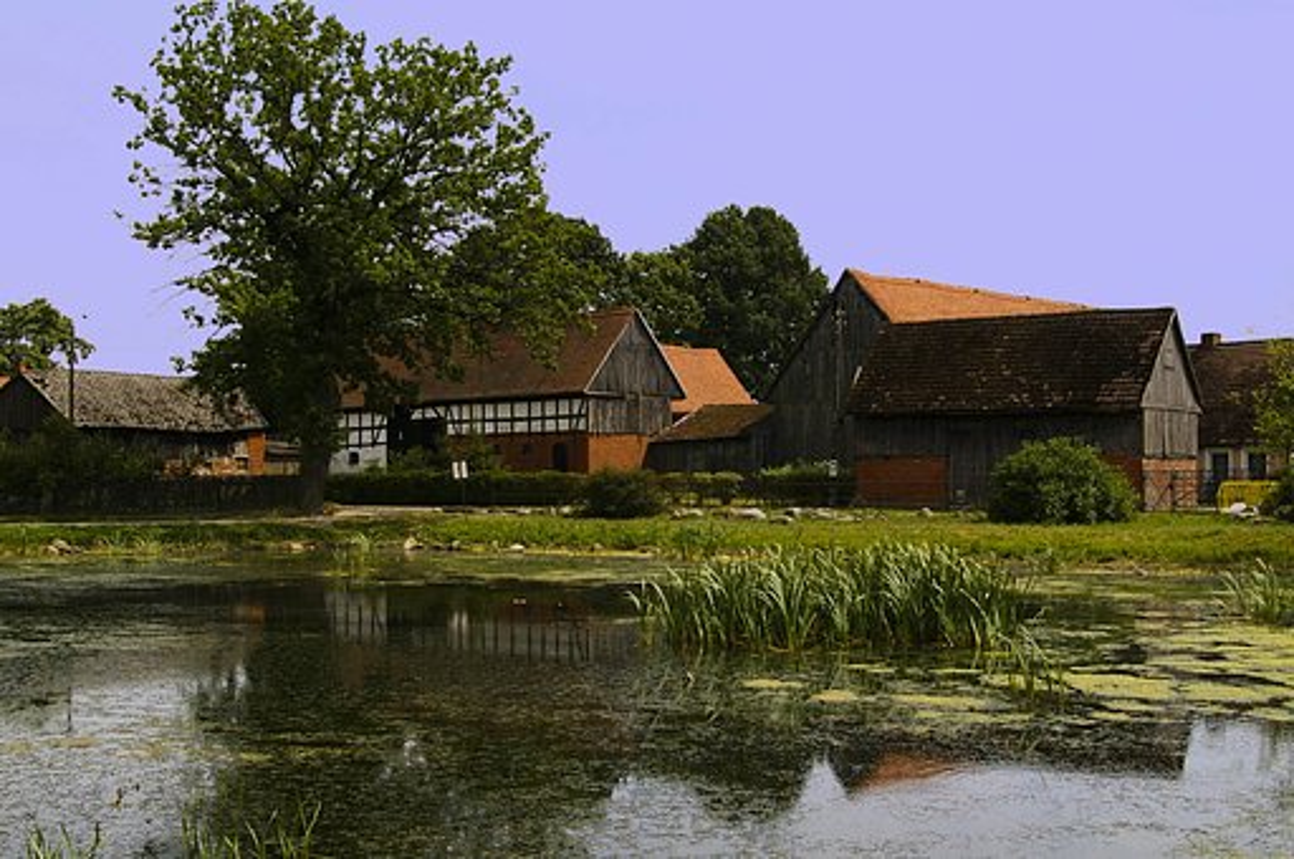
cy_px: 430
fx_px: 1669
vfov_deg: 28.9
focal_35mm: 46
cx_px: 647
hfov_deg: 42.4
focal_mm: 31
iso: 200
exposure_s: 1/180
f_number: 8
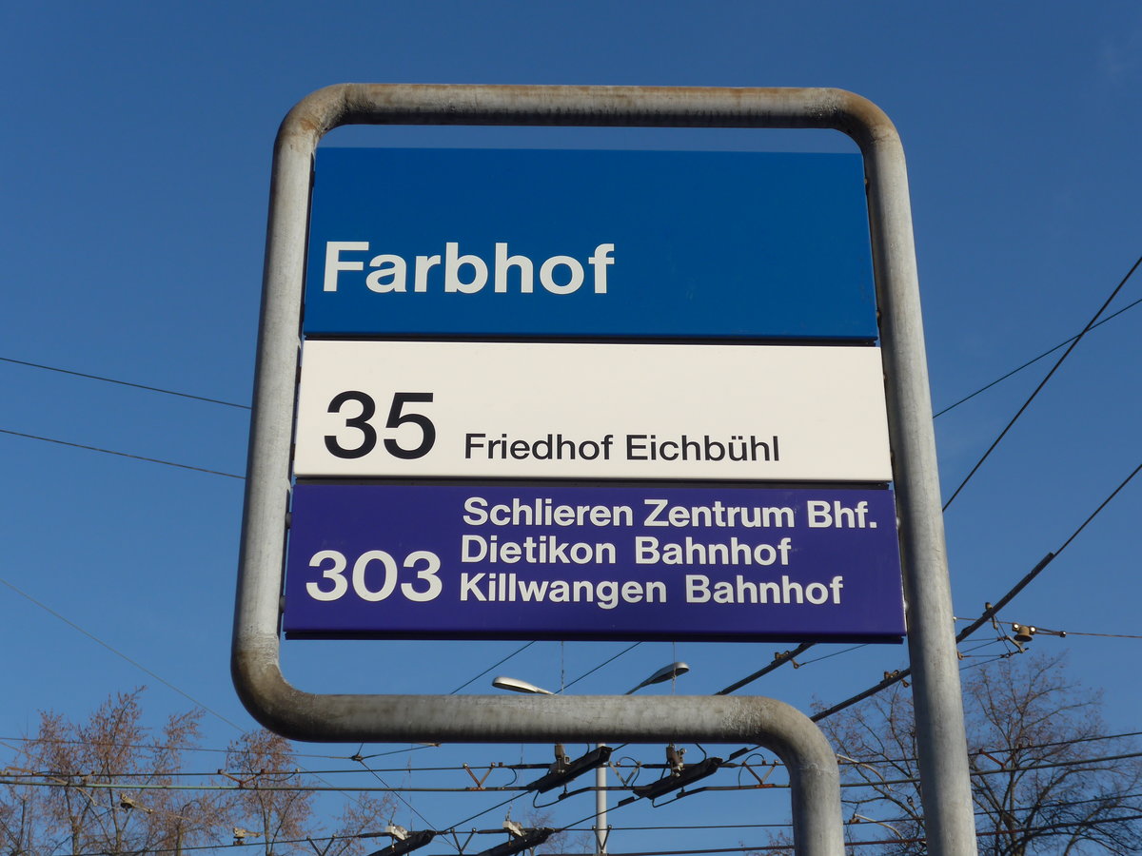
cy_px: 428
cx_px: 571
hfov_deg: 32.7
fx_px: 1946
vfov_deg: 24.8
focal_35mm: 59
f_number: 3.5
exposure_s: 1/1600
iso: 80
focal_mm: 12
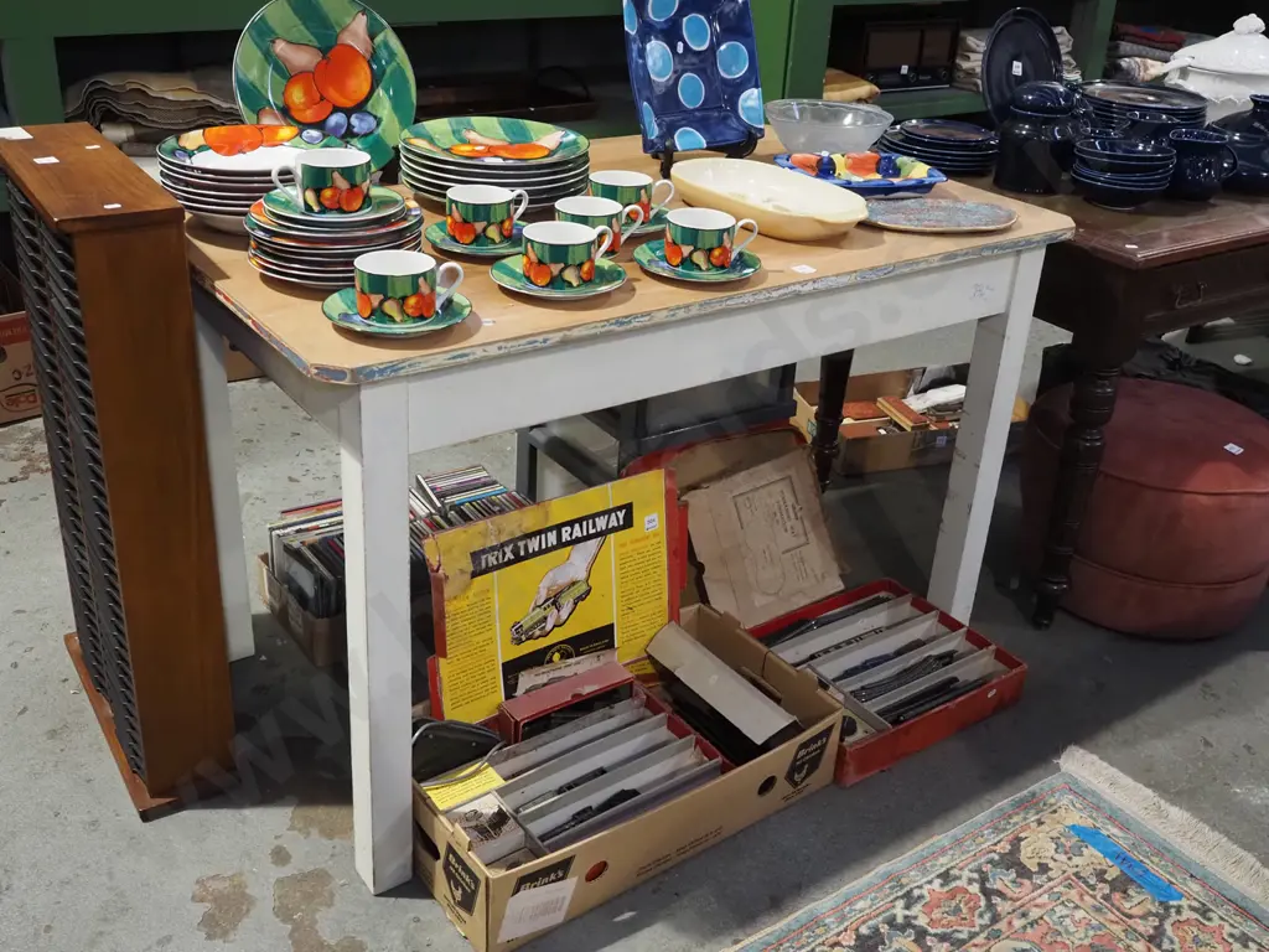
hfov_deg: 54.0
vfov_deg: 41.8
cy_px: 476
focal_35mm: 34
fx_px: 1246
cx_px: 634
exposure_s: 1/60
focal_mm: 17
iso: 2000
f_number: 5.6
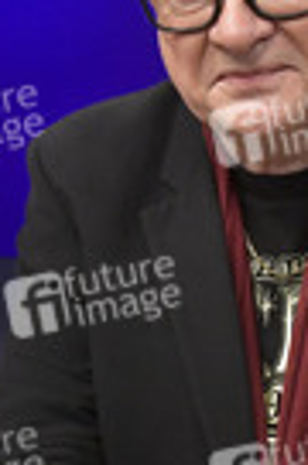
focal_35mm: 103
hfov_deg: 13.0
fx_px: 1329
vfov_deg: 19.9
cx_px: 344
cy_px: 212
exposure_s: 1/200
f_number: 6.3
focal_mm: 31
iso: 2500
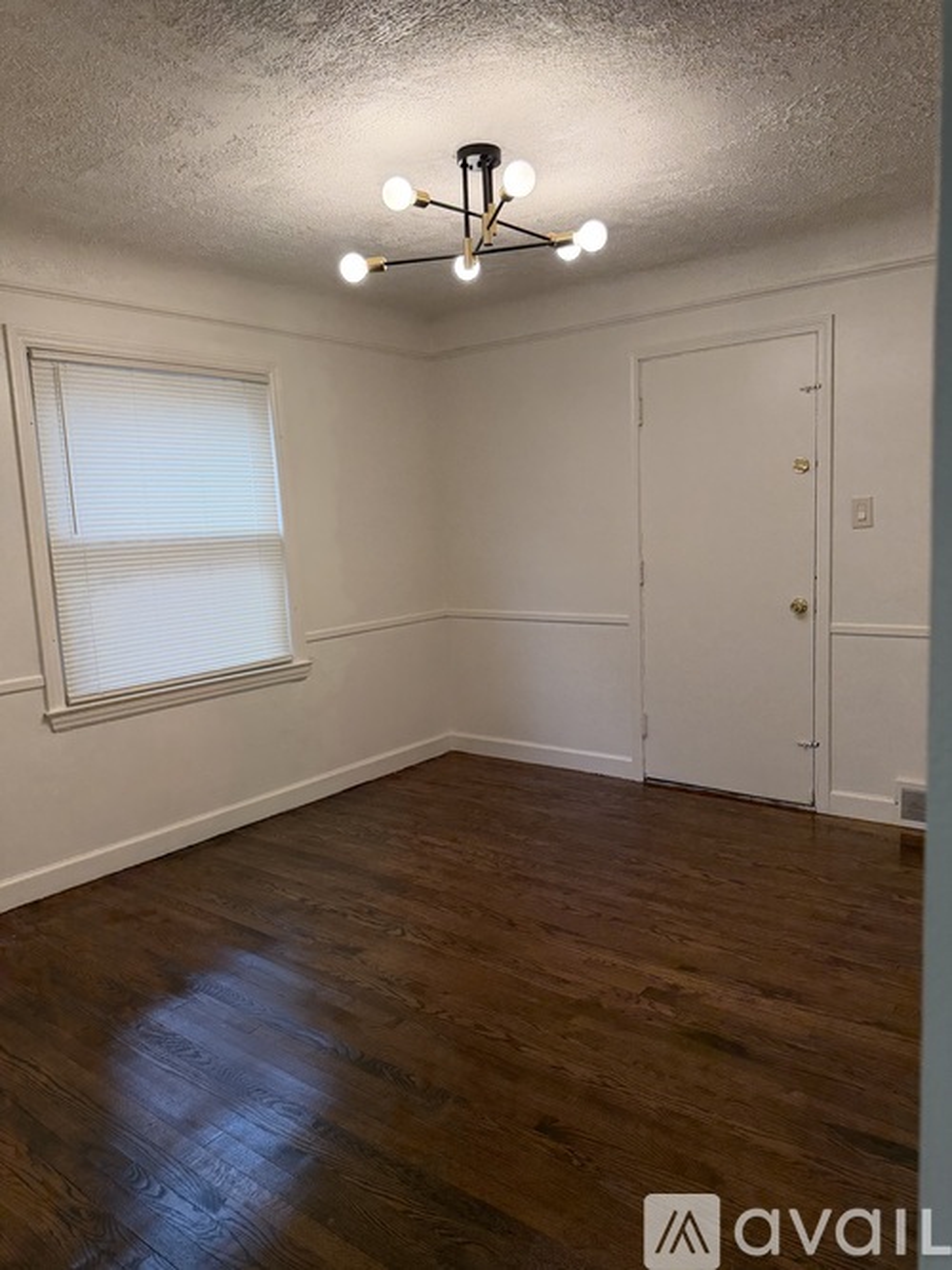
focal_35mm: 24
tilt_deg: -7.3
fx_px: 880
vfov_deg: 71.6
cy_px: 635
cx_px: 476
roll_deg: +2.8
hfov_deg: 56.8
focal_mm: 6.76
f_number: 1.78
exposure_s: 1/120
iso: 320
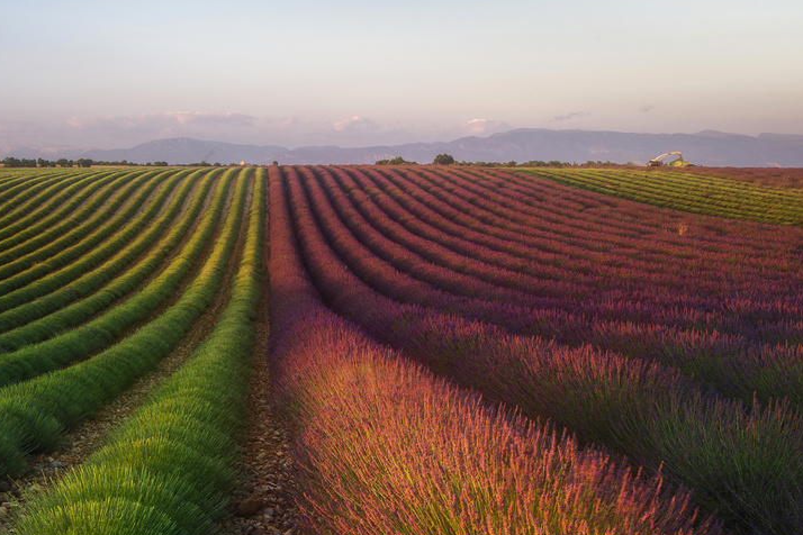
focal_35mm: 51
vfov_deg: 26.3
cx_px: 245
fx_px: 1137
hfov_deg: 38.3
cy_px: 356
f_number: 16
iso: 200
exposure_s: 1/2
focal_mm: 45
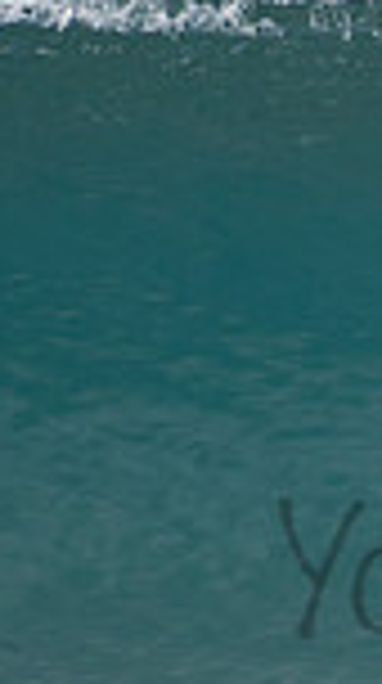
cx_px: 742
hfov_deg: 0.4
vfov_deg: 0.7
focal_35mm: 3003
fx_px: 54318
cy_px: 529
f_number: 5.6
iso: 720
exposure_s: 1/2000
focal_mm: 500
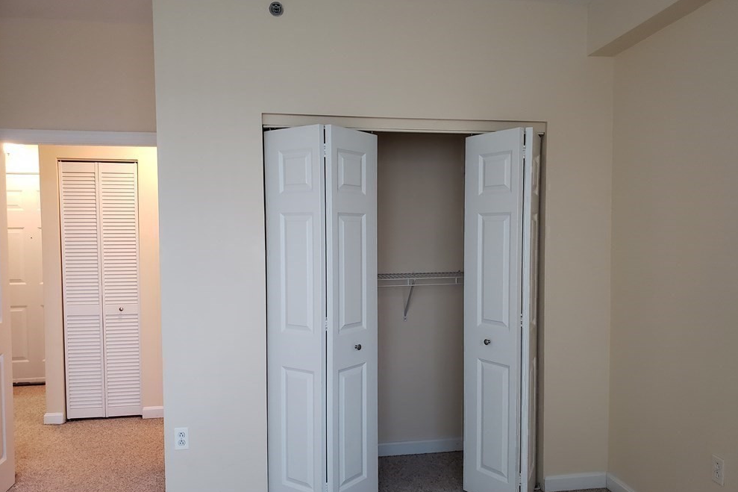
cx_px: 378
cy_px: 274
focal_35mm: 28
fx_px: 574
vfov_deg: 46.3
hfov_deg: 65.5
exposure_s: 1/60
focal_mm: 4.3
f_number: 2.4
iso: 320
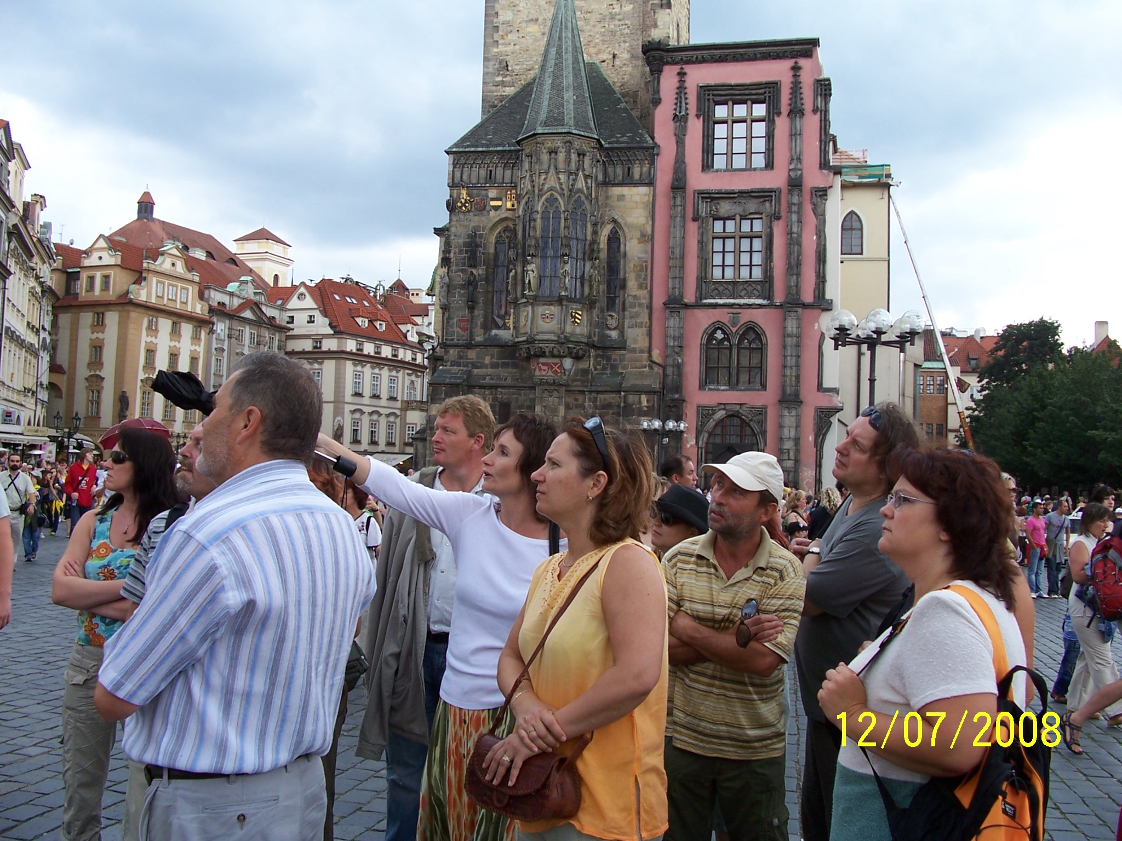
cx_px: 561
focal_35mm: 35
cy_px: 420
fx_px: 1134
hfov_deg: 52.6
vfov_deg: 40.7
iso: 80
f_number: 2.8
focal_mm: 6
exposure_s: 1/250
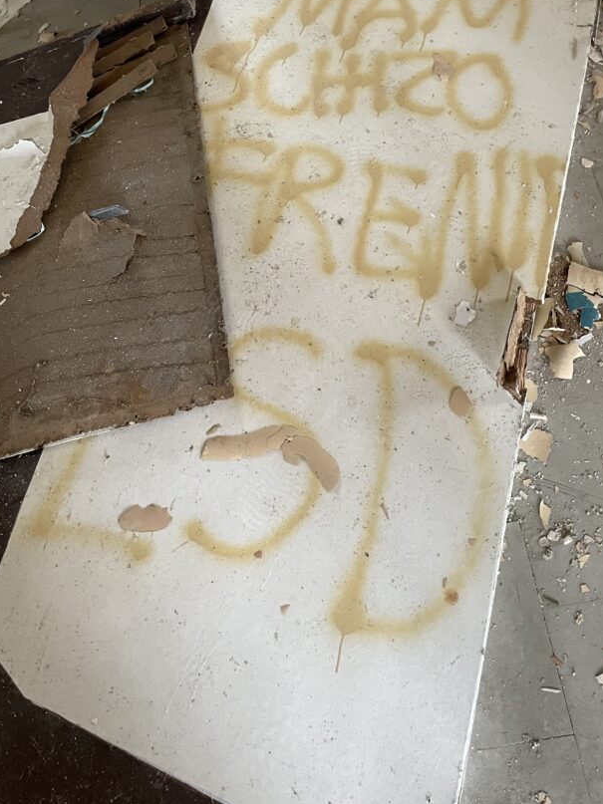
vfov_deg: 54.7
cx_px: 346
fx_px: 767
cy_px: 296
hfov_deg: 42.8
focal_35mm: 33
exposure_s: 1/60
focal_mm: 4.2
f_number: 1.6
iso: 250
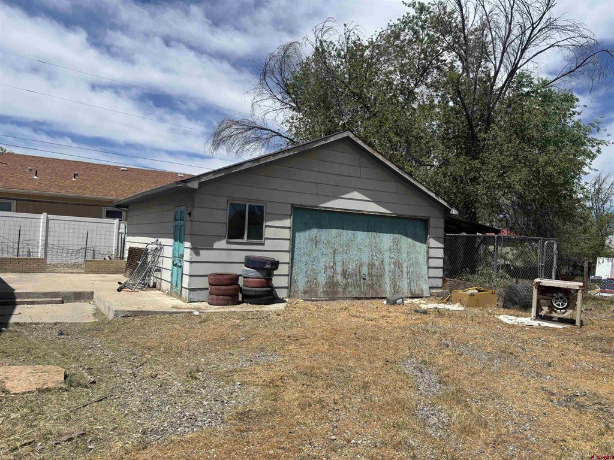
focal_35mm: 26
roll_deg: -3.2
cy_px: 230
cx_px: 307
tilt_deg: +2.2
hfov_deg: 67.3
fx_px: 461
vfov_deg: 53.1
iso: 50
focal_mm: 5.96
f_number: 1.6
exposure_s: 1/4854
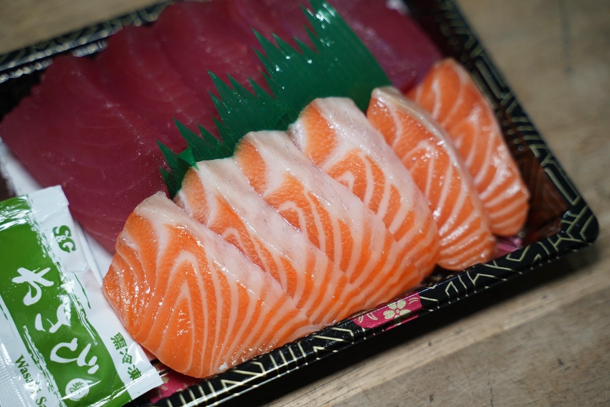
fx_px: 1271
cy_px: 204
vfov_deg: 18.2
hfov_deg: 27.0
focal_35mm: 75
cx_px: 305
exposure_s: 1/80
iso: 250
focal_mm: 75
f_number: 4
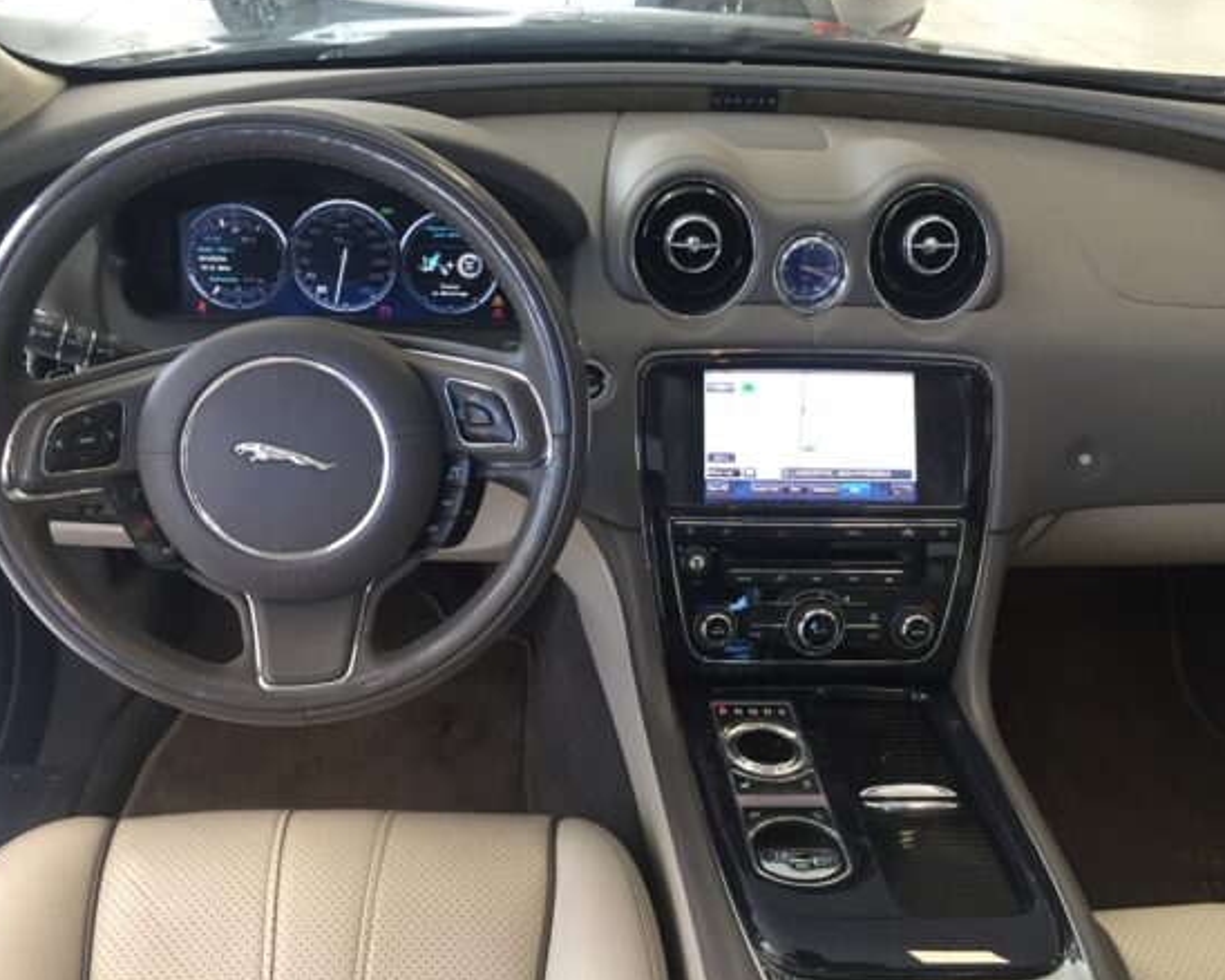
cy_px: 490
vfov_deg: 47.1
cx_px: 572
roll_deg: -3.9
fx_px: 1124
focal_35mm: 31
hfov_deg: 57.1
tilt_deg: -32.0
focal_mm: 4.15
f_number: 2.2
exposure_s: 1/33
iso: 50
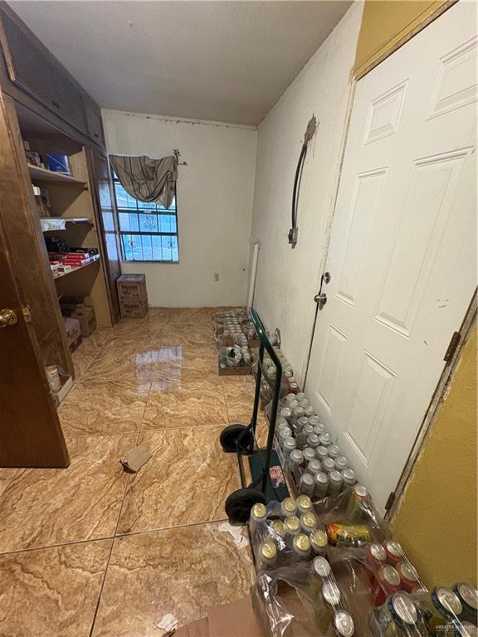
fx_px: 258
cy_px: 318
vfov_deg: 102.1
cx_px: 239
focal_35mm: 14
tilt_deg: -21.5
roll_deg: -2.7
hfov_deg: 85.7
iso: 640
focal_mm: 2.22
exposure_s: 1/60
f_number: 2.2
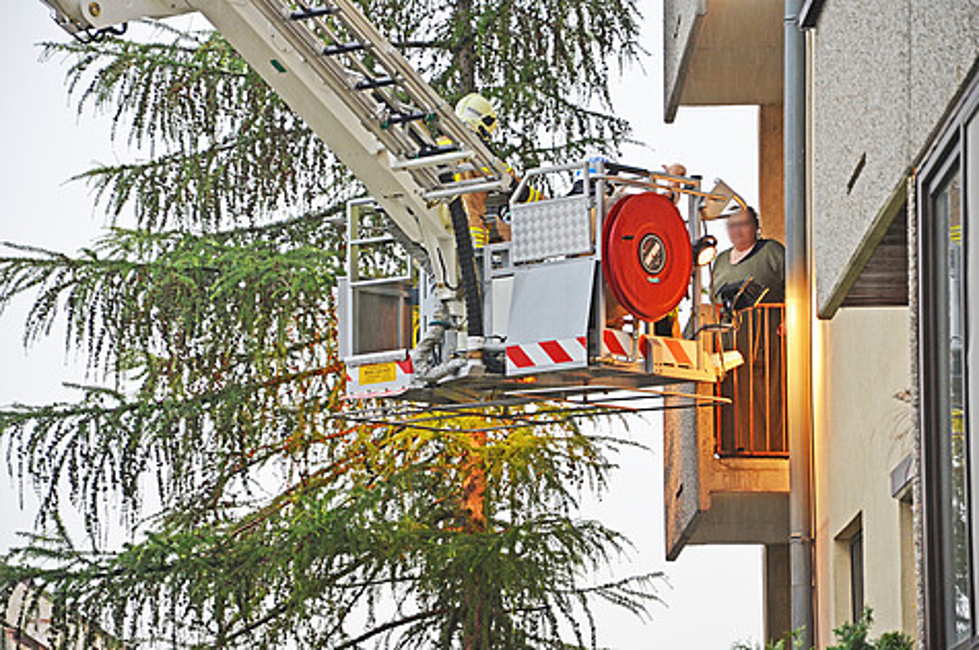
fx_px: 4276
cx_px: 490
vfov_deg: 8.7
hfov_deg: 13.1
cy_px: 325
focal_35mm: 158
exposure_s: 1/100
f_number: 5.6
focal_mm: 105
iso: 400
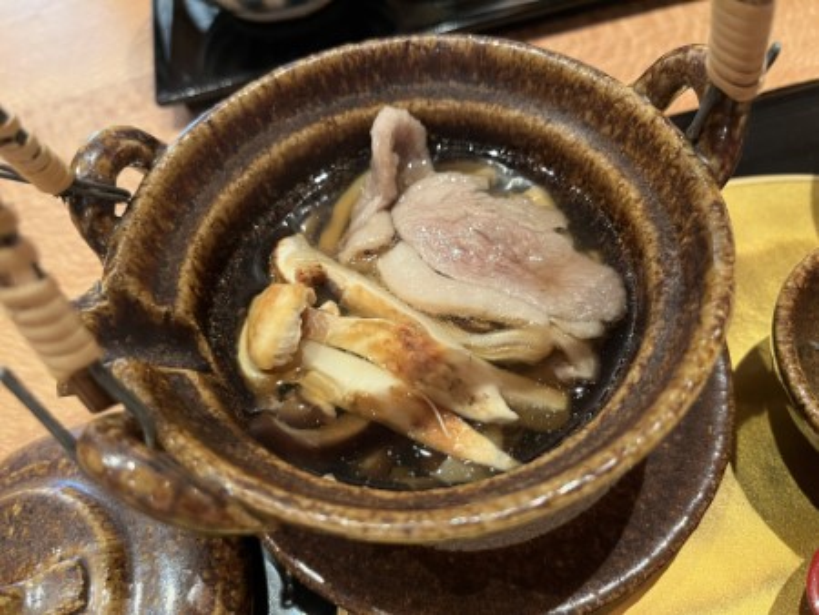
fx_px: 615
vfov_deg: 53.1
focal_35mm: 26
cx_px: 410
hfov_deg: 67.3
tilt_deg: -57.0
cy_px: 308
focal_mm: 5.1
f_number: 1.6
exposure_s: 1/60
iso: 250
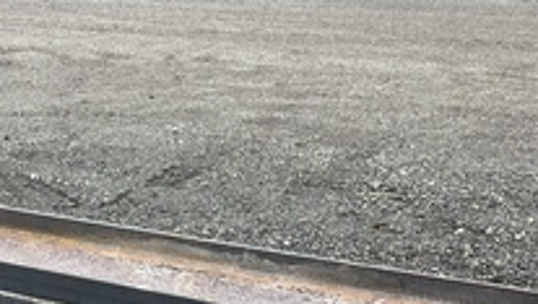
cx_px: 174
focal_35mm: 61
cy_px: 296
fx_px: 871
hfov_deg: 34.0
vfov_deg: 19.3
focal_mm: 3
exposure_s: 1/150
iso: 20
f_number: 1.8
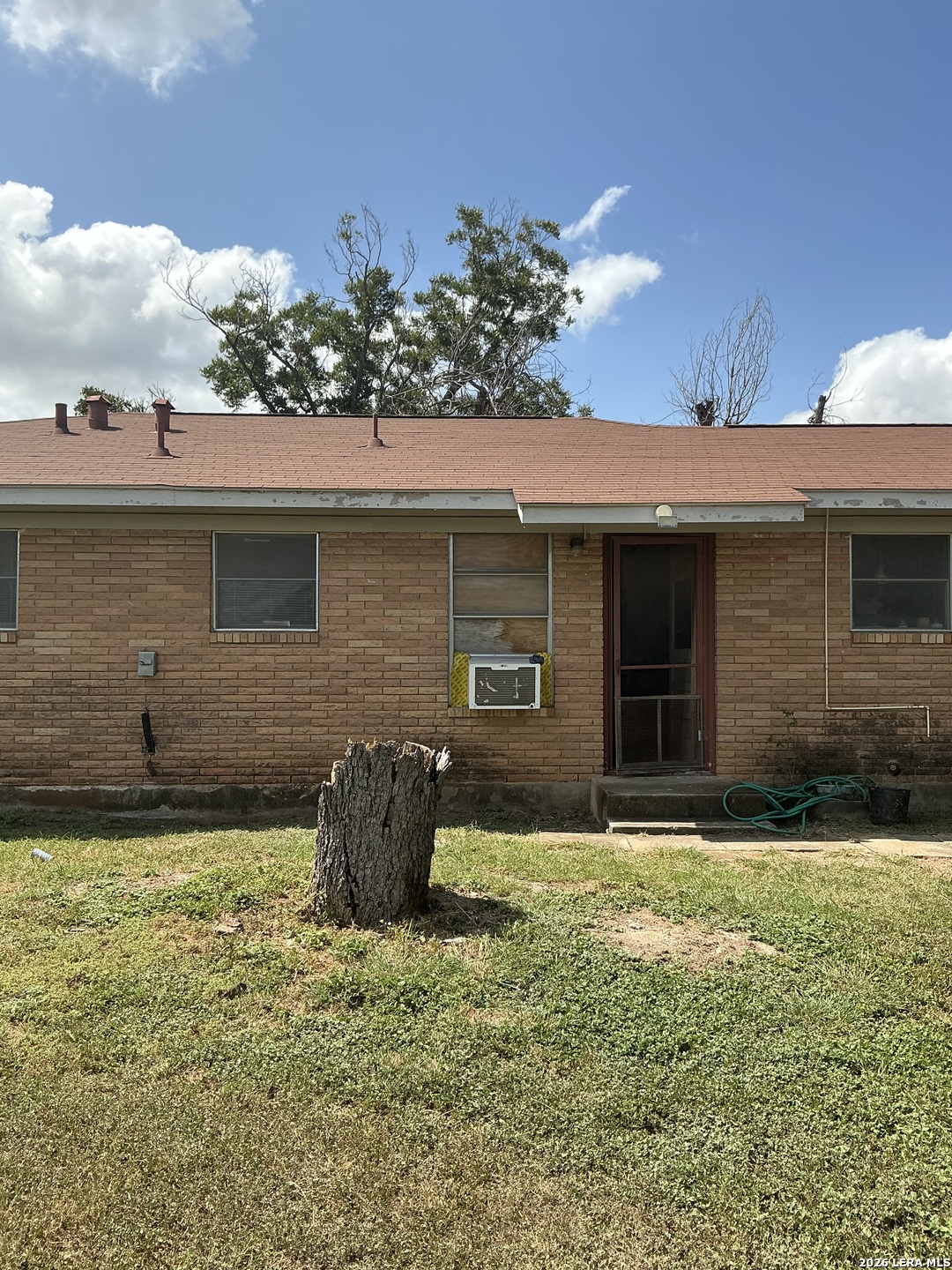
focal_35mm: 28
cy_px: 635
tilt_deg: +1.6
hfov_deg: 49.7
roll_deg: -1.2
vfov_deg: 63.4
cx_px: 476
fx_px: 1027
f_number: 1.8
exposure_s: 1/1786
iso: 25
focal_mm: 3
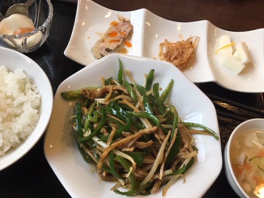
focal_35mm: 29
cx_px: 132
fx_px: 221
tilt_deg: -59.7
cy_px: 99
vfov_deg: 48.2
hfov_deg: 61.7
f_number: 2.2
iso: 25
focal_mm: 4.15
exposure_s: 1/30
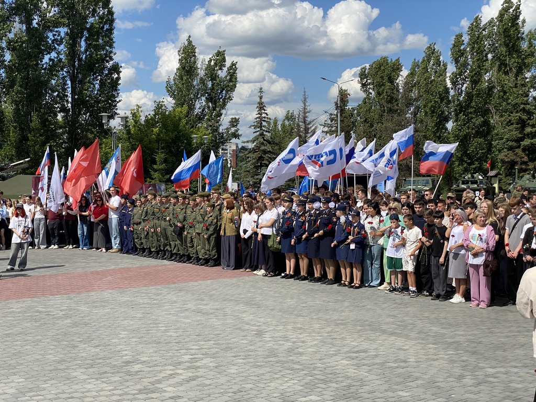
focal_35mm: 52
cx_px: 268
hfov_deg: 36.8
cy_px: 201
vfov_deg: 28.0
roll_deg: -0.2
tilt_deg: -3.0
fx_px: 805
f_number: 2
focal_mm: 6
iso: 20
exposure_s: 1/2283
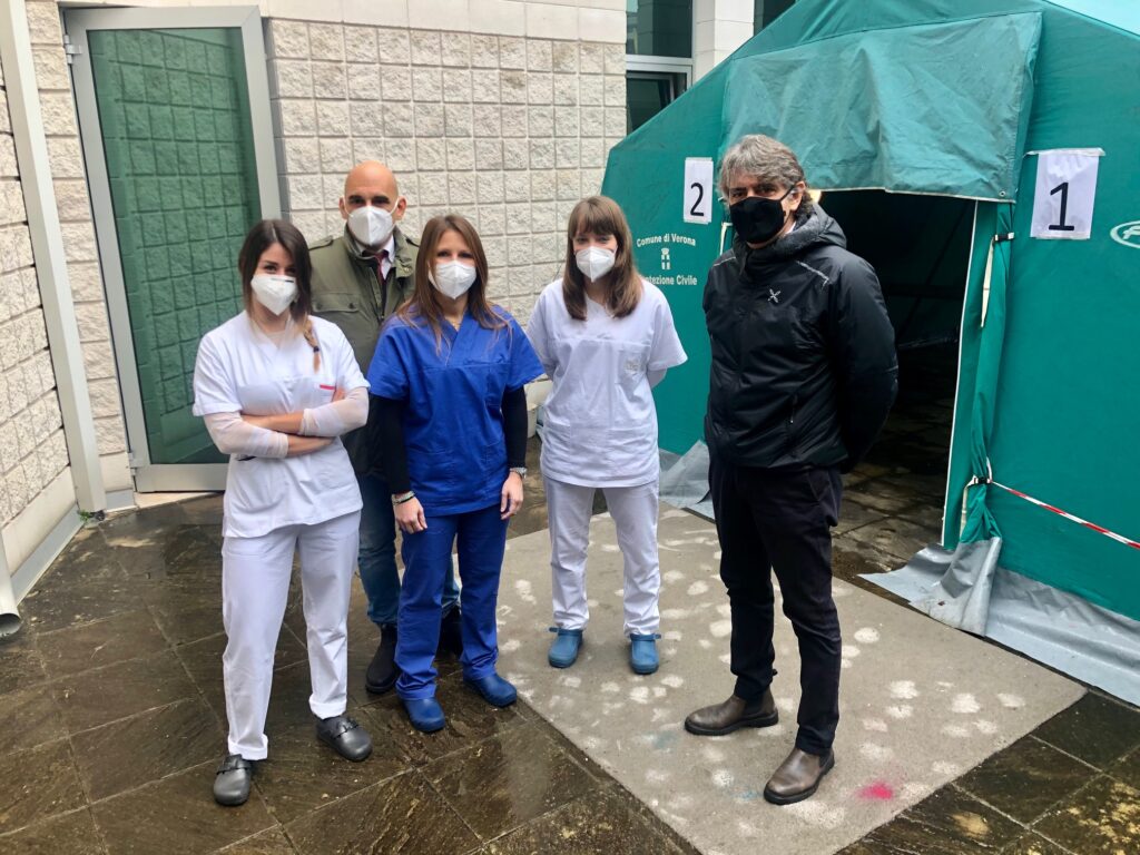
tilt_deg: -15.3
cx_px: 570
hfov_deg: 63.4
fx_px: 922
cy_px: 428
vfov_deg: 49.7
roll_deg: +1.6
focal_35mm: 28
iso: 32
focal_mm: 4
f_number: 1.8
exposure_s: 1/120
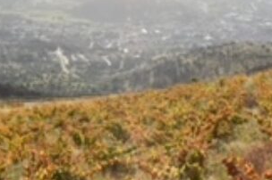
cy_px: 75
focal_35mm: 83
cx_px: 133
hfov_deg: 24.5
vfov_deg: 16.4
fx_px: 626
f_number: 10
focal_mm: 28
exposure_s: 1/400
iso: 200
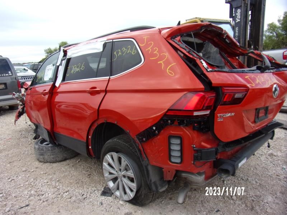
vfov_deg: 56.8
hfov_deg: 71.6
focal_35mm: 24
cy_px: 108
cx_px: 144
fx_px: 199
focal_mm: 4.3
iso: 80
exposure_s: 1/125
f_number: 3.3
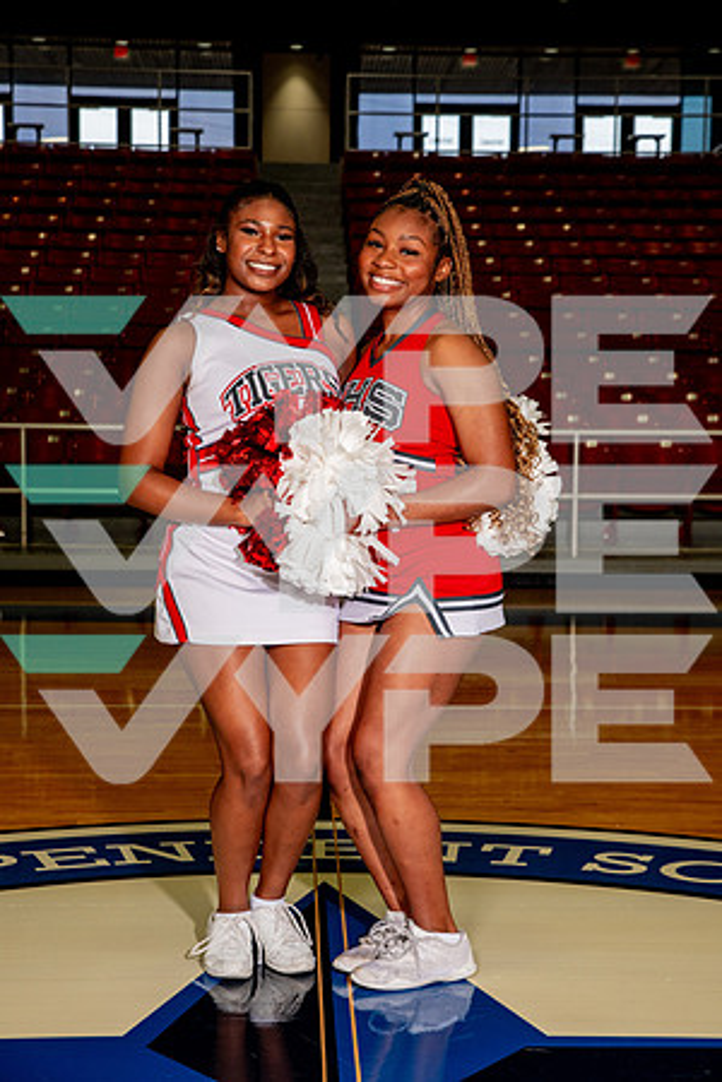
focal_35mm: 70
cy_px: 541
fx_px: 2106
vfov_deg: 28.8
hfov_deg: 19.5
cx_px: 361
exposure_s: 1/320
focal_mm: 70
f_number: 7.1
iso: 800
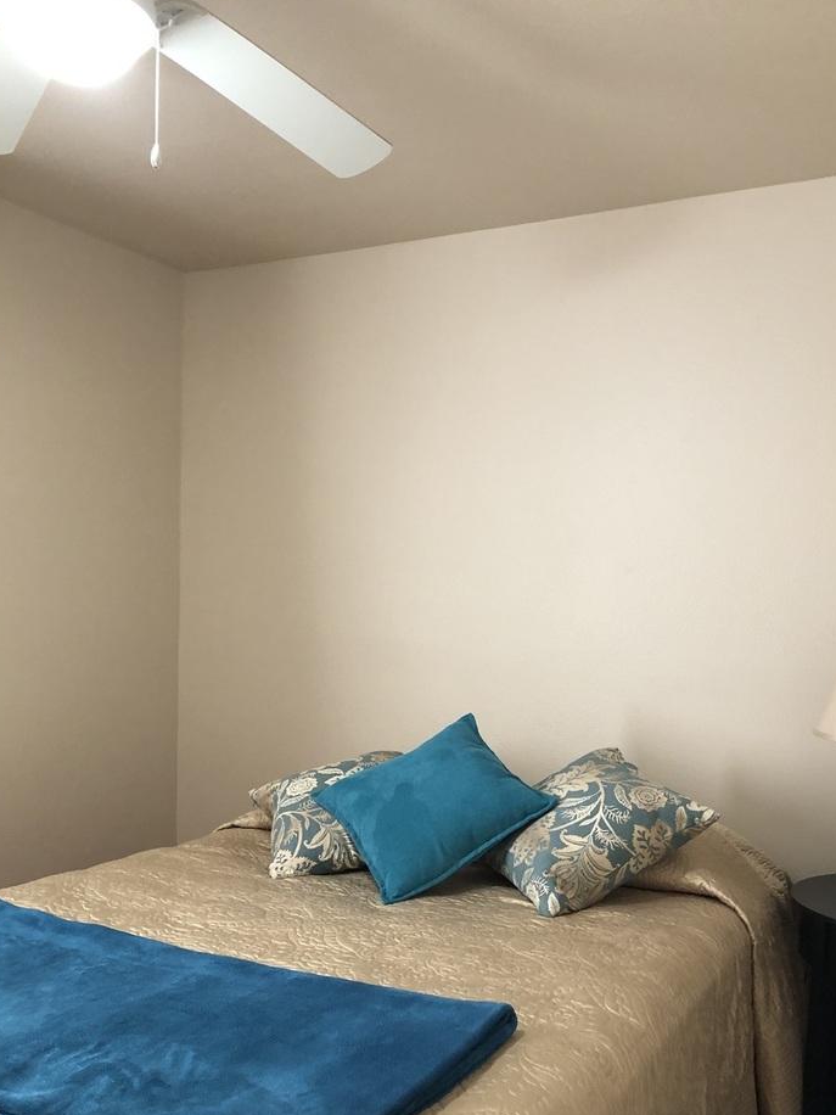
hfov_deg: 42.8
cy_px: 649
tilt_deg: -2.7
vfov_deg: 55.1
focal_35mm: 33
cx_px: 478
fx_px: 1063
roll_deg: -0.6
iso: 64
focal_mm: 3.99
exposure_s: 1/15
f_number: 1.8
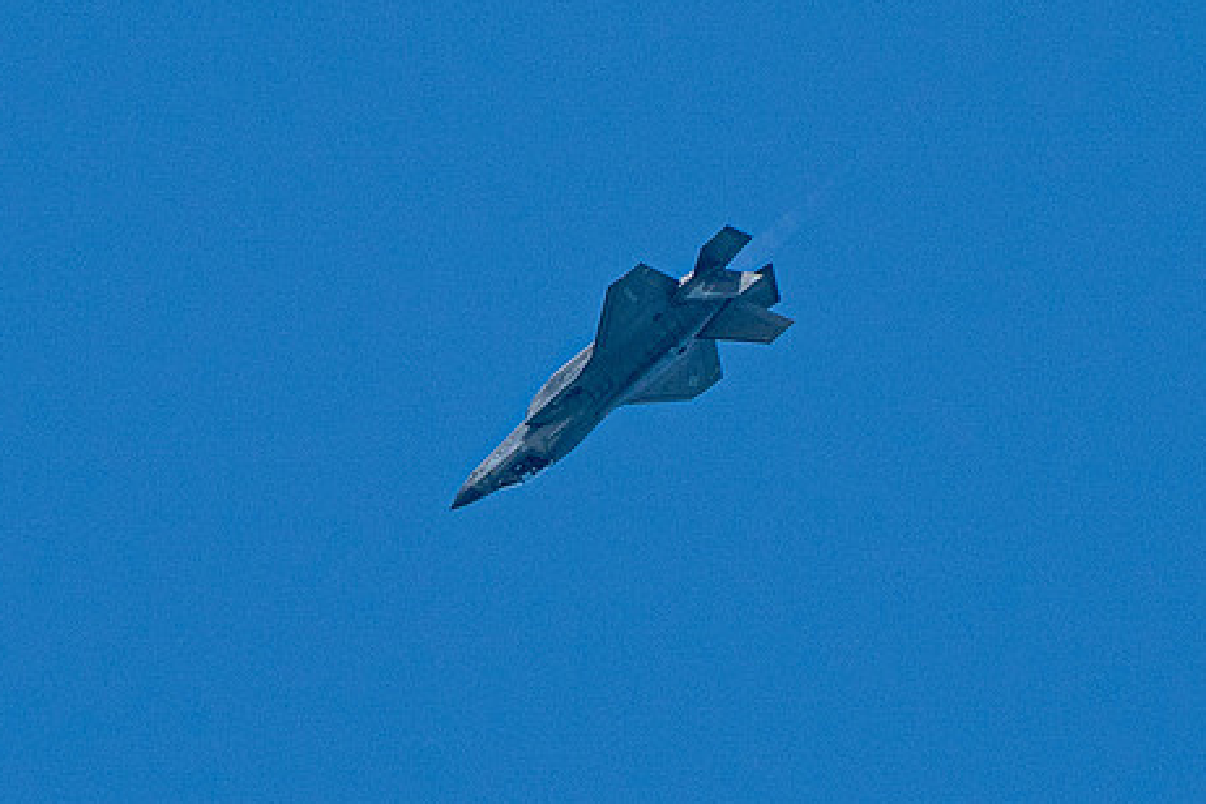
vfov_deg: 1.0
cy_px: 380
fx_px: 47533
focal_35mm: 1419
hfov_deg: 1.5
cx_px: 435
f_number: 10
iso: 640
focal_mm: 400
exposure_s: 1/1250
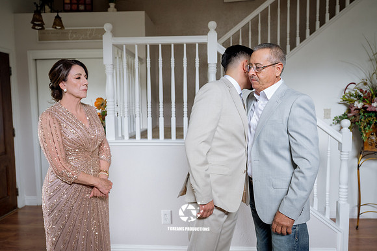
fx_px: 298
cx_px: 188
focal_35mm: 28
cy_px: 126
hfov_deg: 64.6
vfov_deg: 45.6
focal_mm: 28.5
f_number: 3.2
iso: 800
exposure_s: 1/100
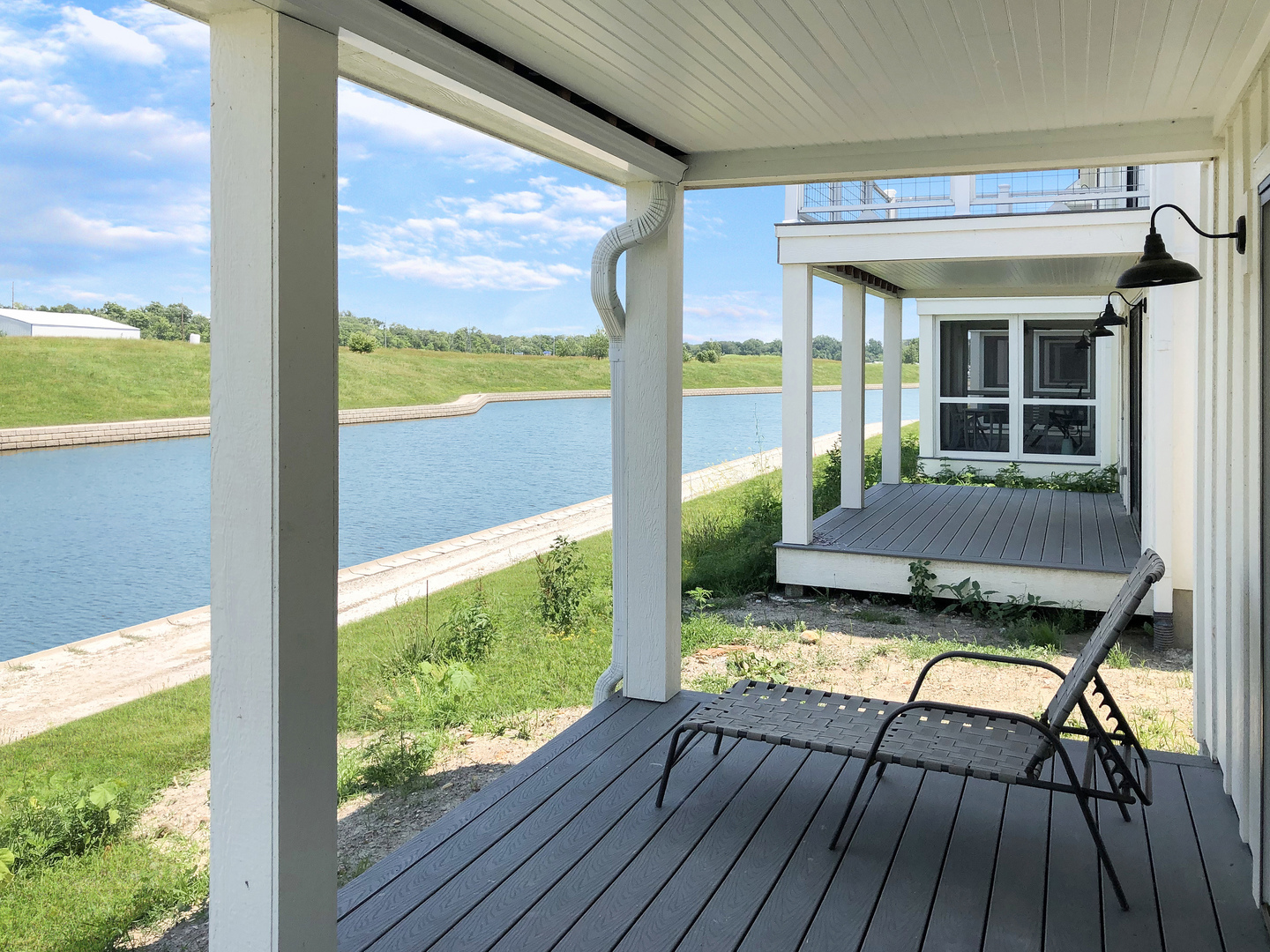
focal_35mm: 28
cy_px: 476
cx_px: 635
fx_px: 1027
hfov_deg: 63.4
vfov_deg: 49.7
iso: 20
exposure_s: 1/1621
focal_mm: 3.99
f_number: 1.8
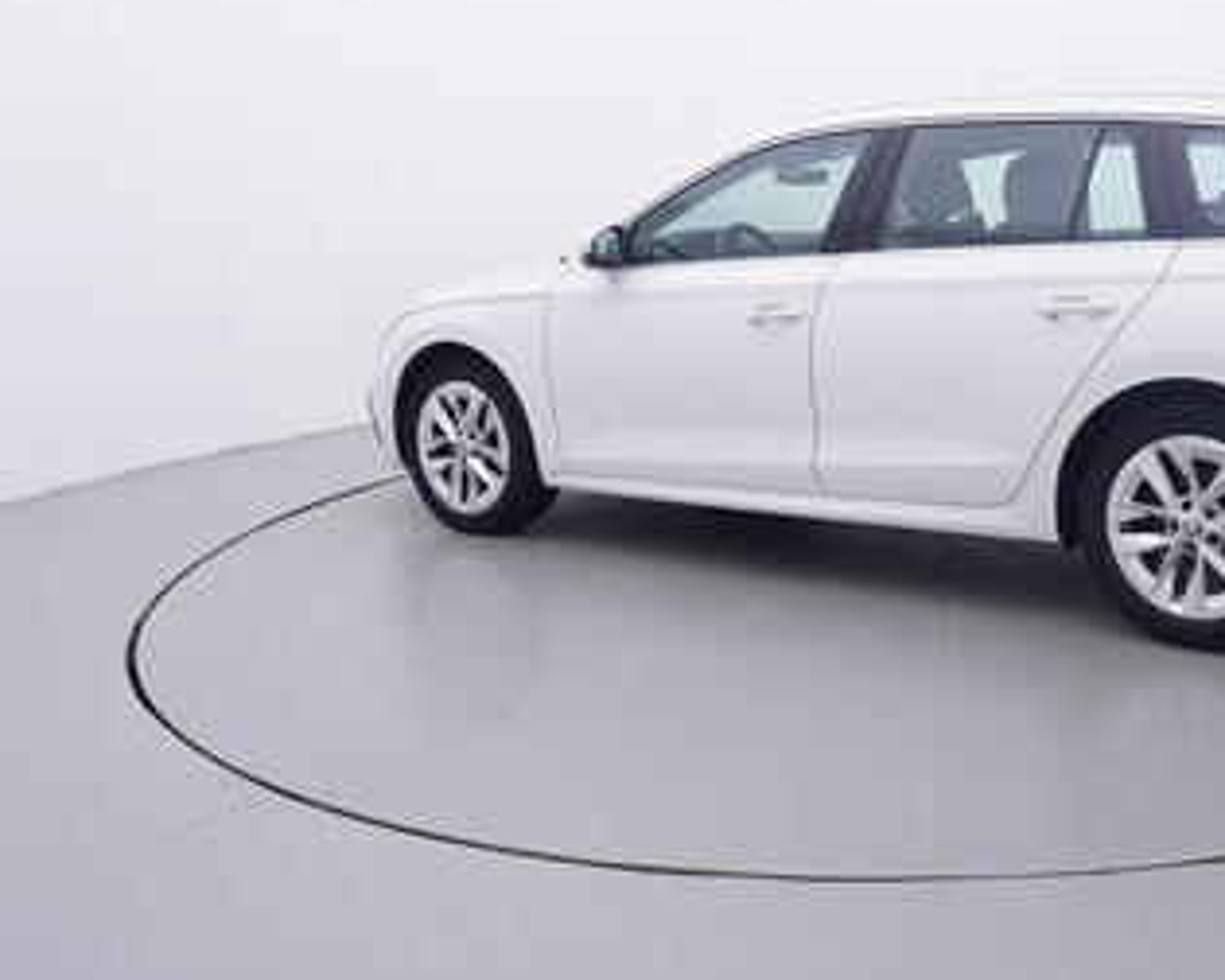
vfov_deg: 39.9
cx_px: 943
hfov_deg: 47.2
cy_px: 344
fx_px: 1335
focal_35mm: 37
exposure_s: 1/80
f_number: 5
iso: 200
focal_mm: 15
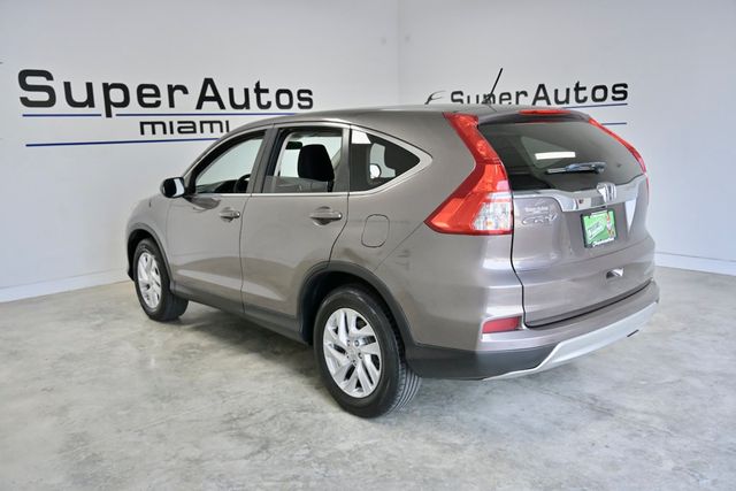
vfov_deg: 43.6
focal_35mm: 30
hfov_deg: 61.9
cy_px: 246
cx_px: 368
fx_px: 613
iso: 2000
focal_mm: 30
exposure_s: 1/1600
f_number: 4
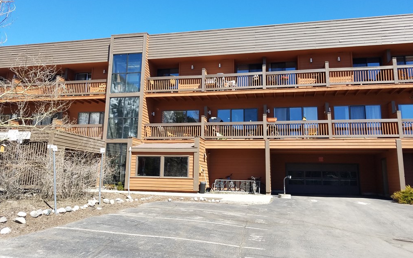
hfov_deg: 66.5
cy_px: 106
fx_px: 315
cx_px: 208
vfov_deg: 44.4
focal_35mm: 28
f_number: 1.7
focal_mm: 4.2
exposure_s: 1/1160
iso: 50
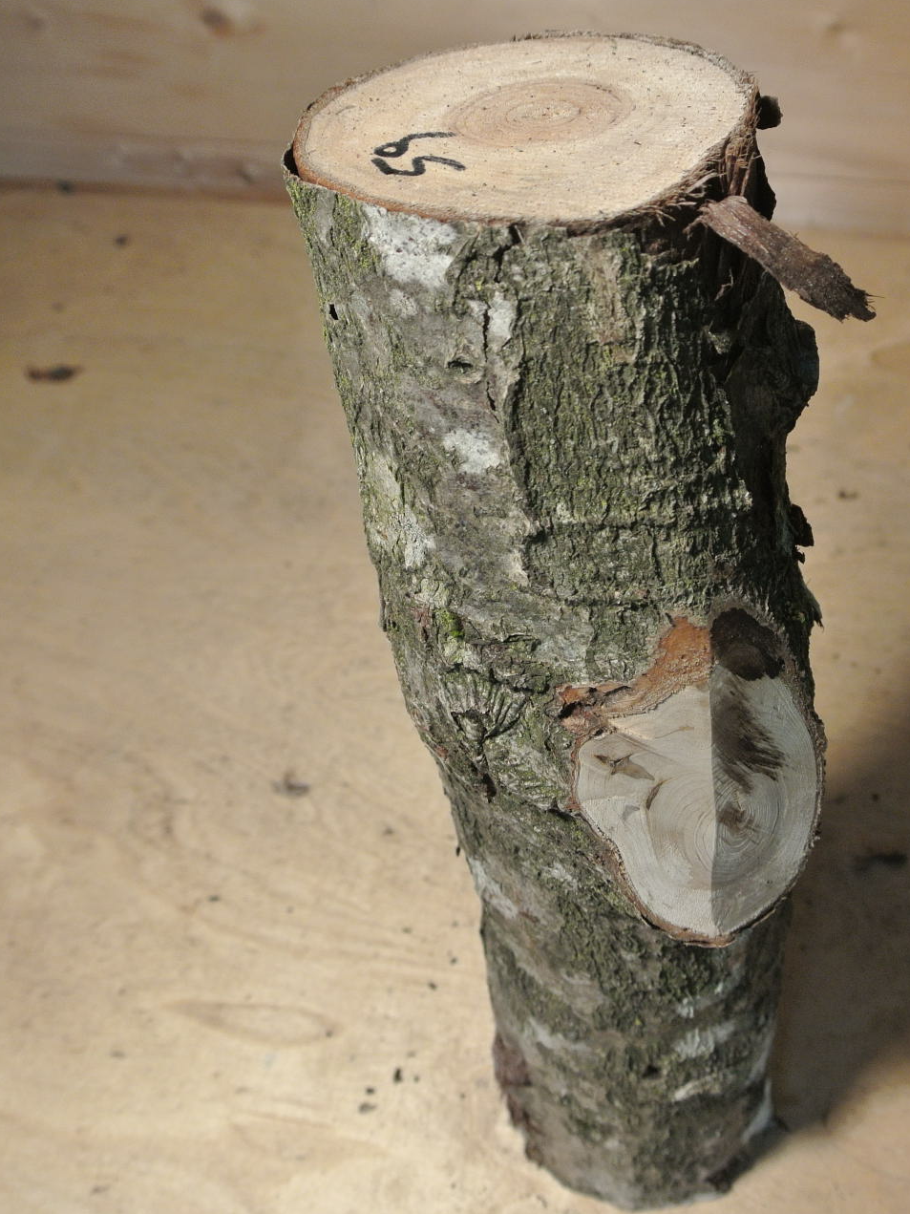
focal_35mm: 44
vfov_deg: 42.9
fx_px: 1543
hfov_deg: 32.7
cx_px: 563
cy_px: 612
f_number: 3.5
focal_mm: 11.4
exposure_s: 1/60
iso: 450
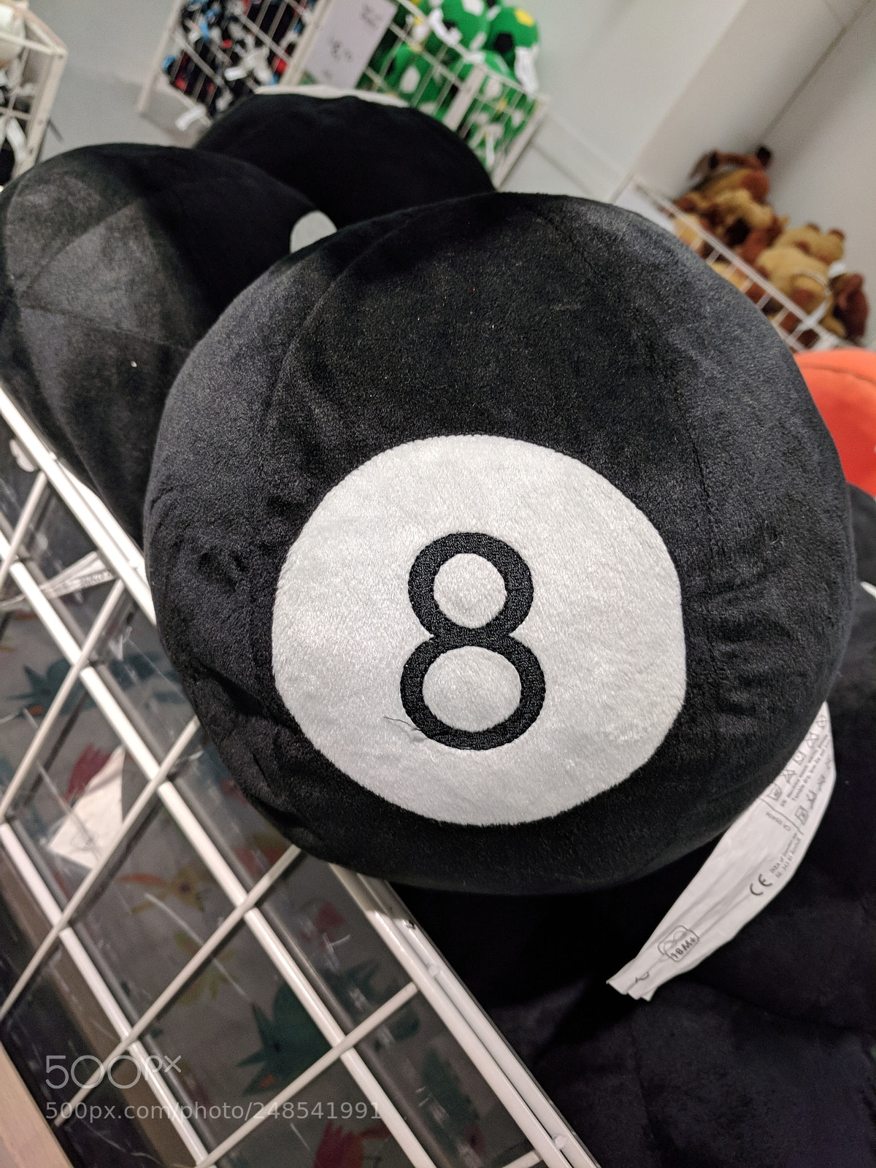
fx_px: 877
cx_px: 438
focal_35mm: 26
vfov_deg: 67.3
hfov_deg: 53.1
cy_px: 584
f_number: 2
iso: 165
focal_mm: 4.67
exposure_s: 1/50
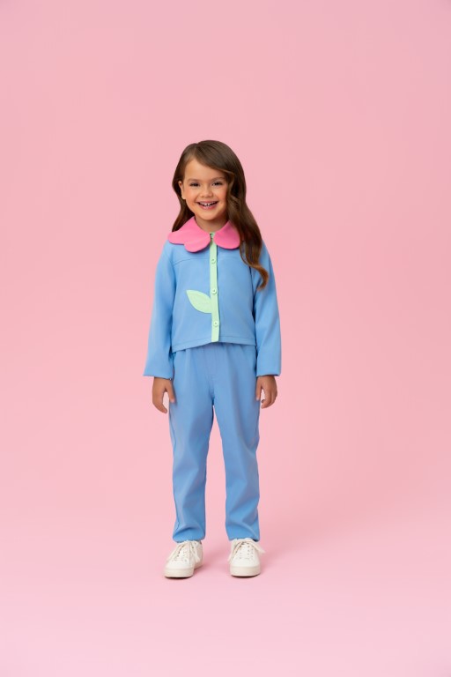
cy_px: 338
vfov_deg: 28.1
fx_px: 1353
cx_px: 226
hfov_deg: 18.9
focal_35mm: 72
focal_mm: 72
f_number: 6.3
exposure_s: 1/125
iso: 100
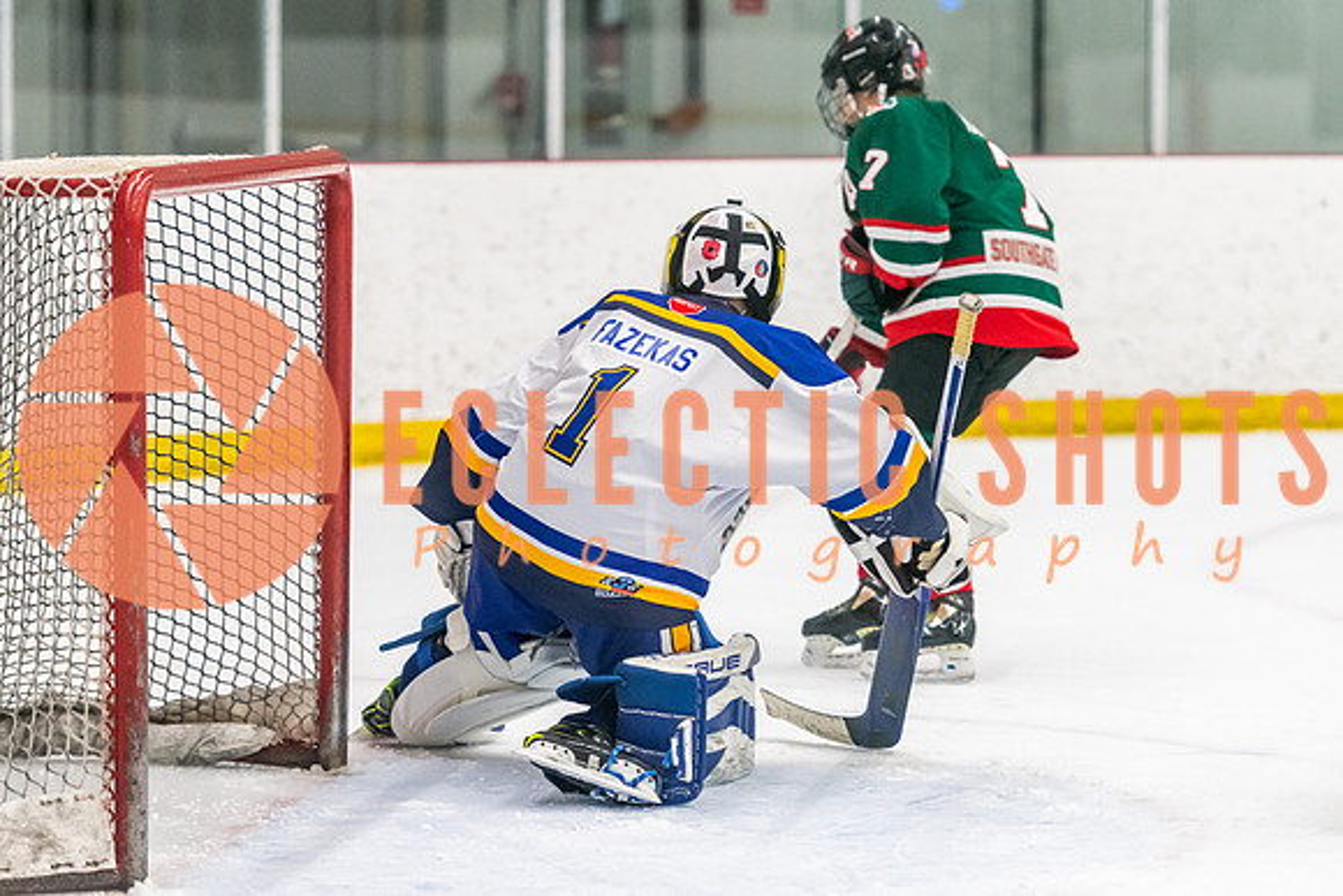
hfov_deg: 11.3
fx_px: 6807
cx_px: 742
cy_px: 541
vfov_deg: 7.5
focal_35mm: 182
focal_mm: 140
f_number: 2.8
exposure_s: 1/800
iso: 3200
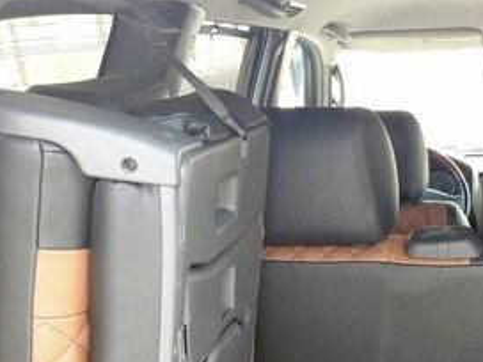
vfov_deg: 20.6
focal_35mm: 68
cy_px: 395
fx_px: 949
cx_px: 540
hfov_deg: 26.2
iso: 50
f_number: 1.9
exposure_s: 1/50
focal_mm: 3.7
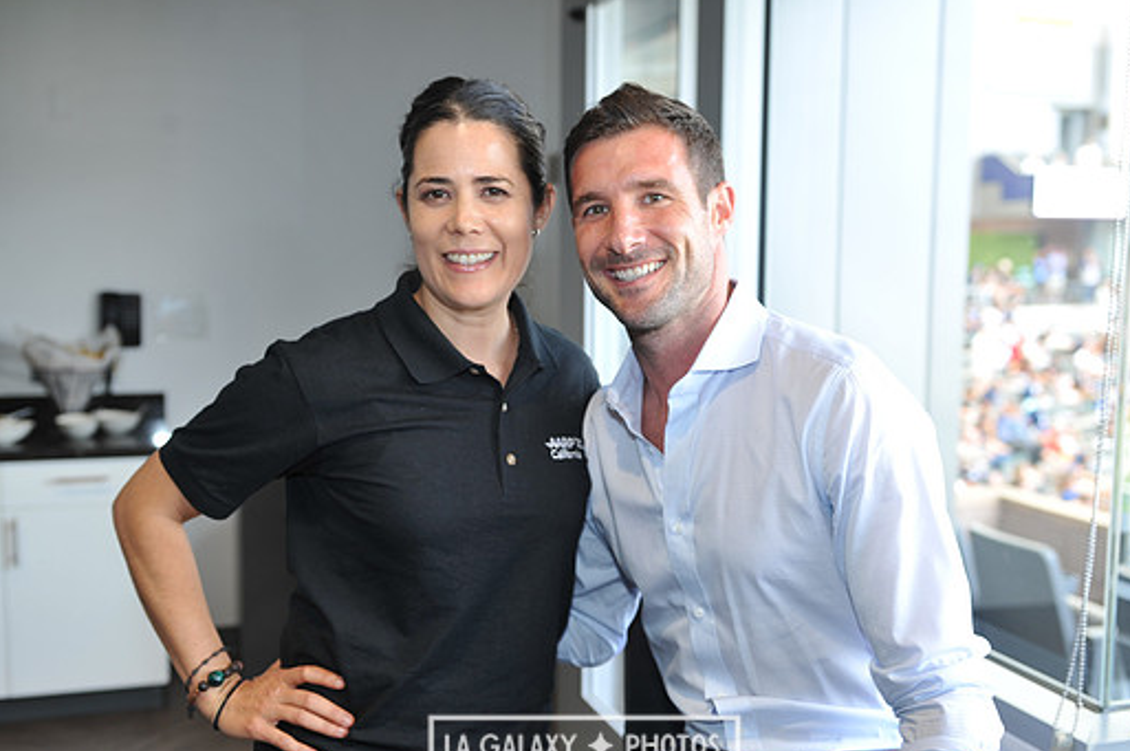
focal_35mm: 43
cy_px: 414
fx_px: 1348
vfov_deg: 31.1
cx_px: 584
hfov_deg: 45.5
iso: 250
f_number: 3.5
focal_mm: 38
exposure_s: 1/80
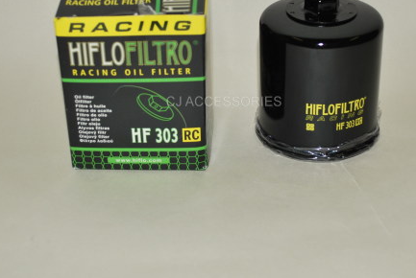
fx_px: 903
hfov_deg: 25.9
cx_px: 224
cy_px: 92
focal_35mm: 78
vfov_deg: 17.5
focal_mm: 30
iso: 100
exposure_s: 1/200
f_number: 4.8
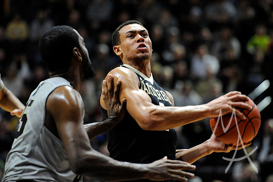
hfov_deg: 10.3
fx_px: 1517
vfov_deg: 6.9
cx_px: 136
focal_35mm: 200
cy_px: 91
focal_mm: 200
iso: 4000
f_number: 3.5
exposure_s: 1/1000
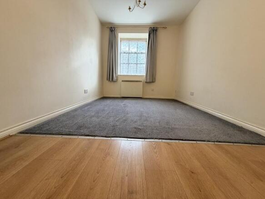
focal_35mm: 14
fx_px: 107
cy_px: 100
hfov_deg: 102.1
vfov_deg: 85.7
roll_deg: -1.8
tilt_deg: -9.2
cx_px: 132
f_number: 2.2
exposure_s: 1/50
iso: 200
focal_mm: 2.22
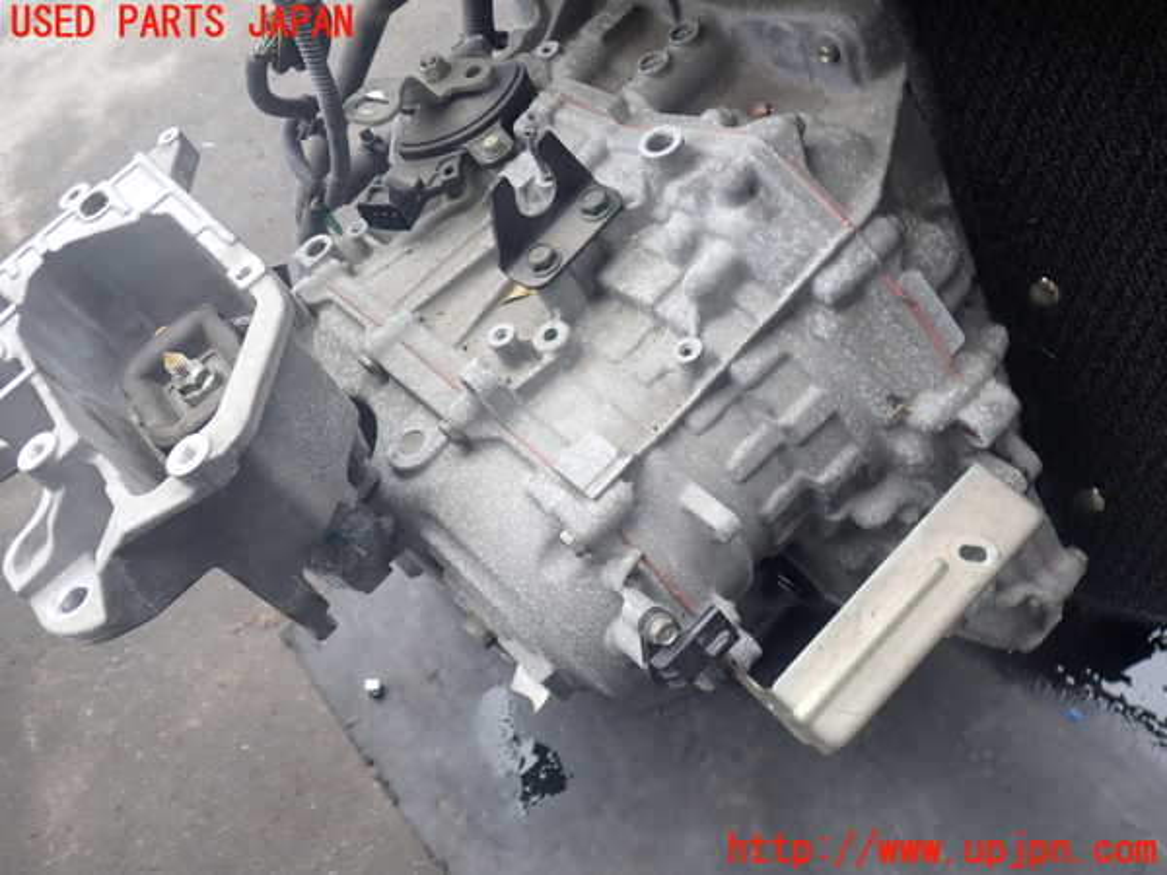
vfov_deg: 46.8
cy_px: 438
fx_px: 1011
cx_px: 584
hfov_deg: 60.0
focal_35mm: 30
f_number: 2.3
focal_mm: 5.4
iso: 100
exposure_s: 1/200
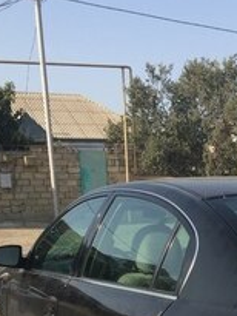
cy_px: 361
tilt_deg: -19.0
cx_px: 217
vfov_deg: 25.4
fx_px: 638
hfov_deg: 20.6
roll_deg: +2.5
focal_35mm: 70
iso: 32
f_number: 2.2
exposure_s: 1/1368
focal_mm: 4.15
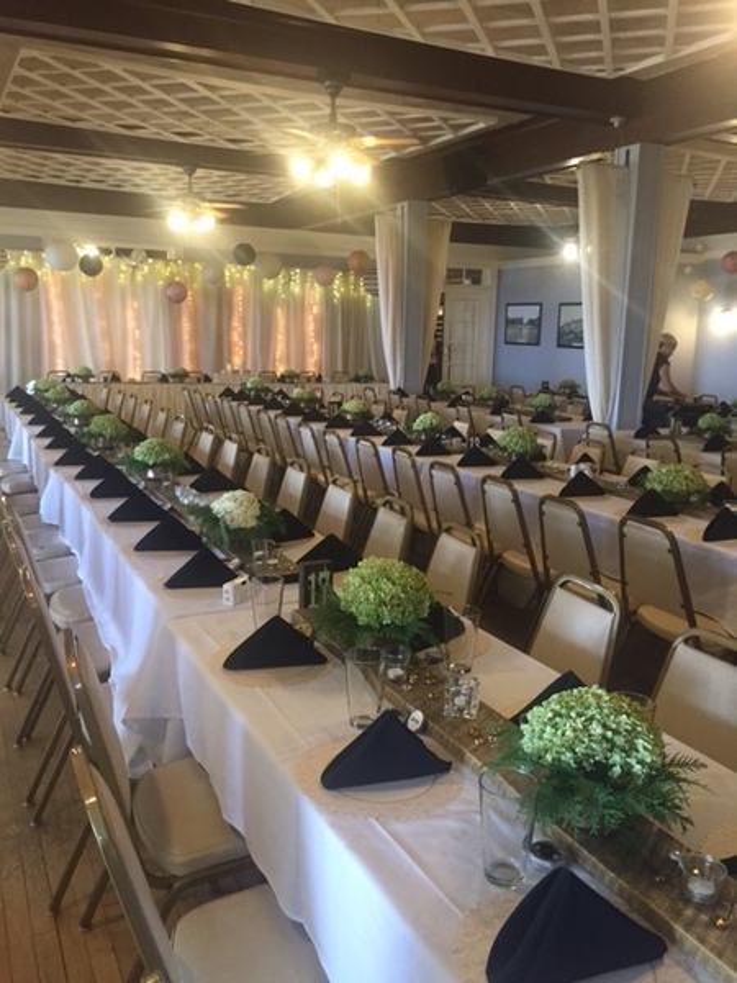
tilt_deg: -10.9
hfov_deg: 48.2
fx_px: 823
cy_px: 492
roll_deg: -1.6
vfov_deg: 61.7
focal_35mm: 29
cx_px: 368
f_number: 2.2
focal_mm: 4.15
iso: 200
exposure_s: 1/30
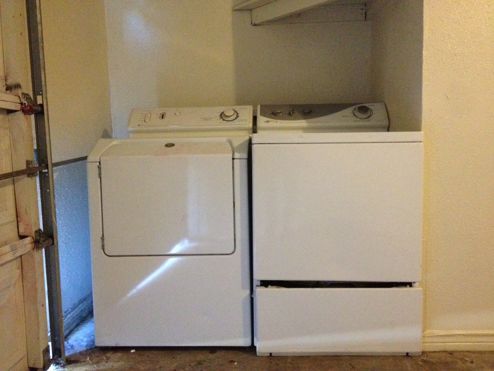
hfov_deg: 52.6
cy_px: 186
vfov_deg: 40.7
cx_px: 247
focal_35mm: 35
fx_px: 499
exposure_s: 1/15
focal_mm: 4.28
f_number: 2.4
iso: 800
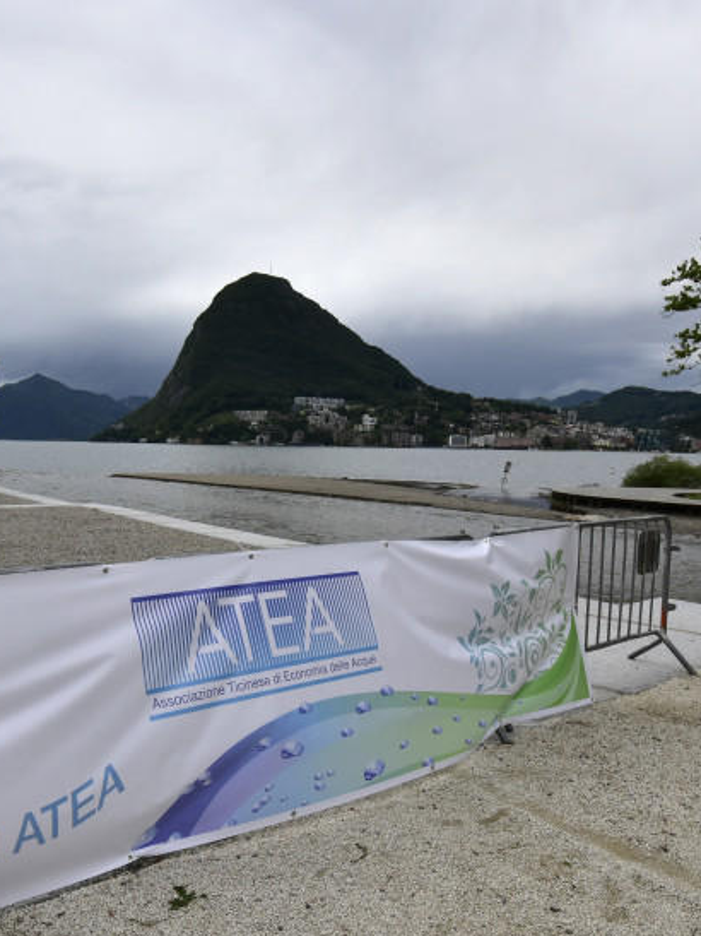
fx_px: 729
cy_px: 489
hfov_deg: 49.8
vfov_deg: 65.3
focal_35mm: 27
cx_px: 197
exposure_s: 1/2500
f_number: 6.3
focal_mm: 10
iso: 320
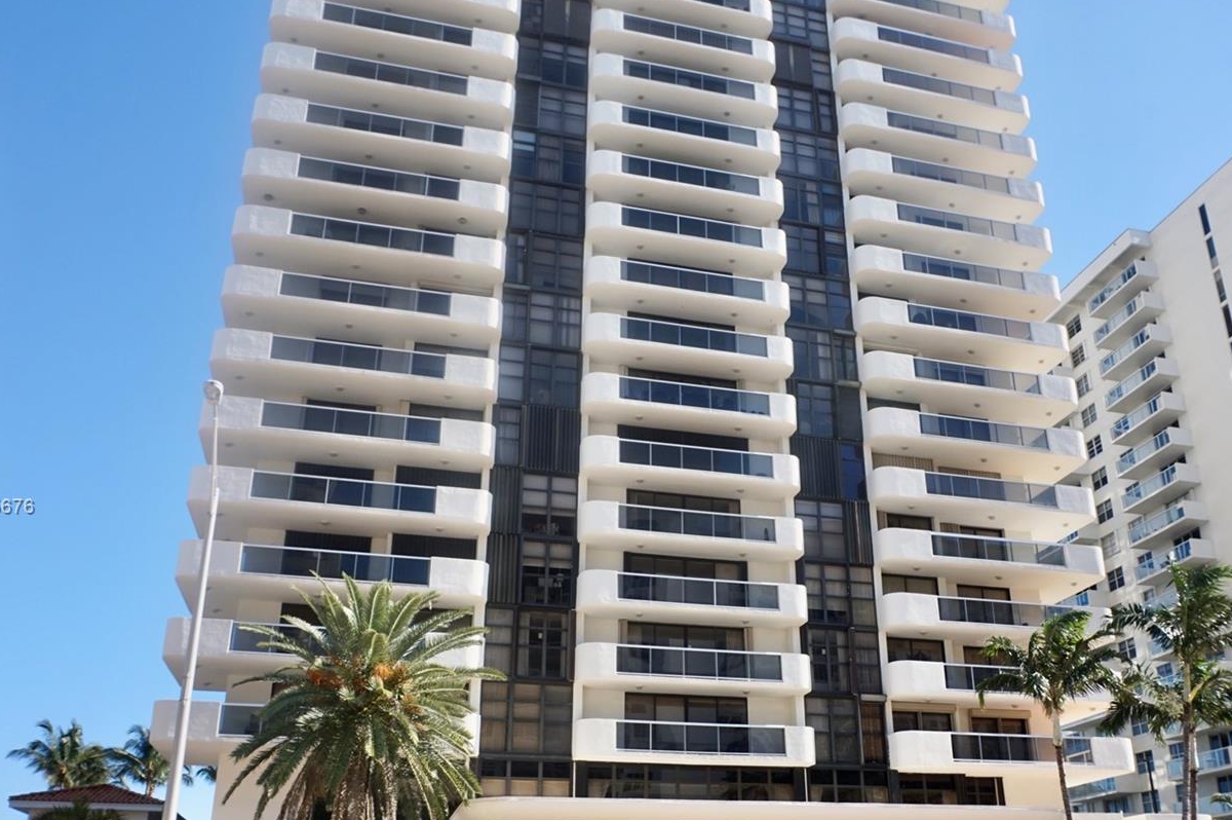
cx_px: 693
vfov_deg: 40.8
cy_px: 508
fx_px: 1094
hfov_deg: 58.6
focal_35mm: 32
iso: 100
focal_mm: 16
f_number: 10
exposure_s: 1/125
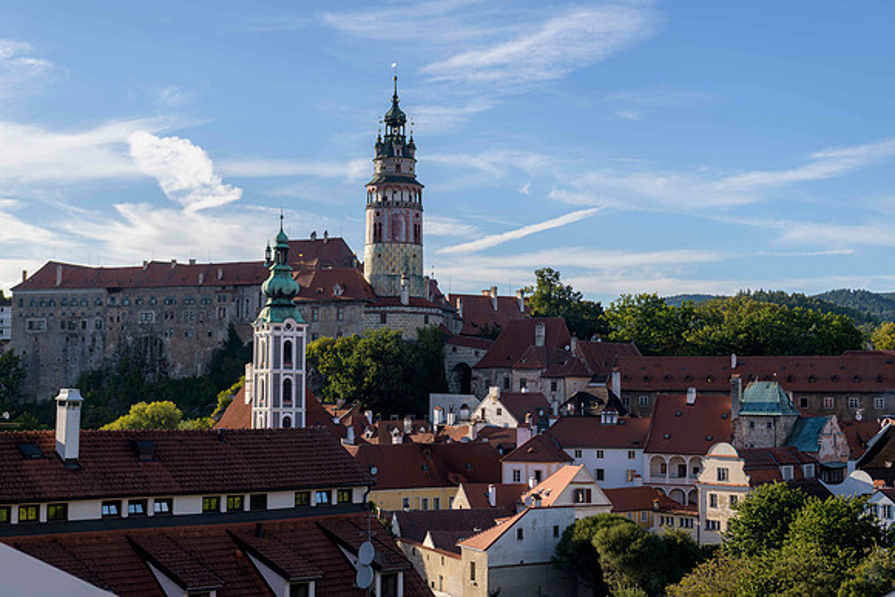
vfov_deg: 24.2
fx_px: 1392
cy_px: 298
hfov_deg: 35.6
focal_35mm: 56
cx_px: 448
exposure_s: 1/500
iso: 64
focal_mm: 56
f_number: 5
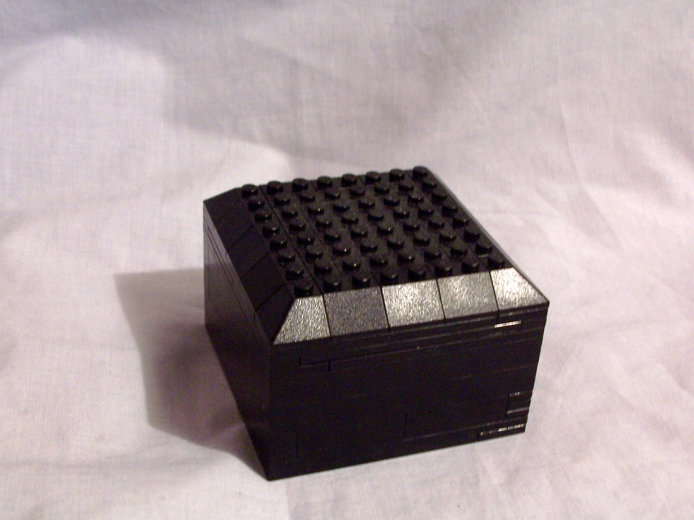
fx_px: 1002
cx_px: 347
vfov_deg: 29.1
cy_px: 260
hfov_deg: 38.2
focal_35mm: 50
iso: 140
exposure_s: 1/8
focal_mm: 8.6
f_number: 3.4
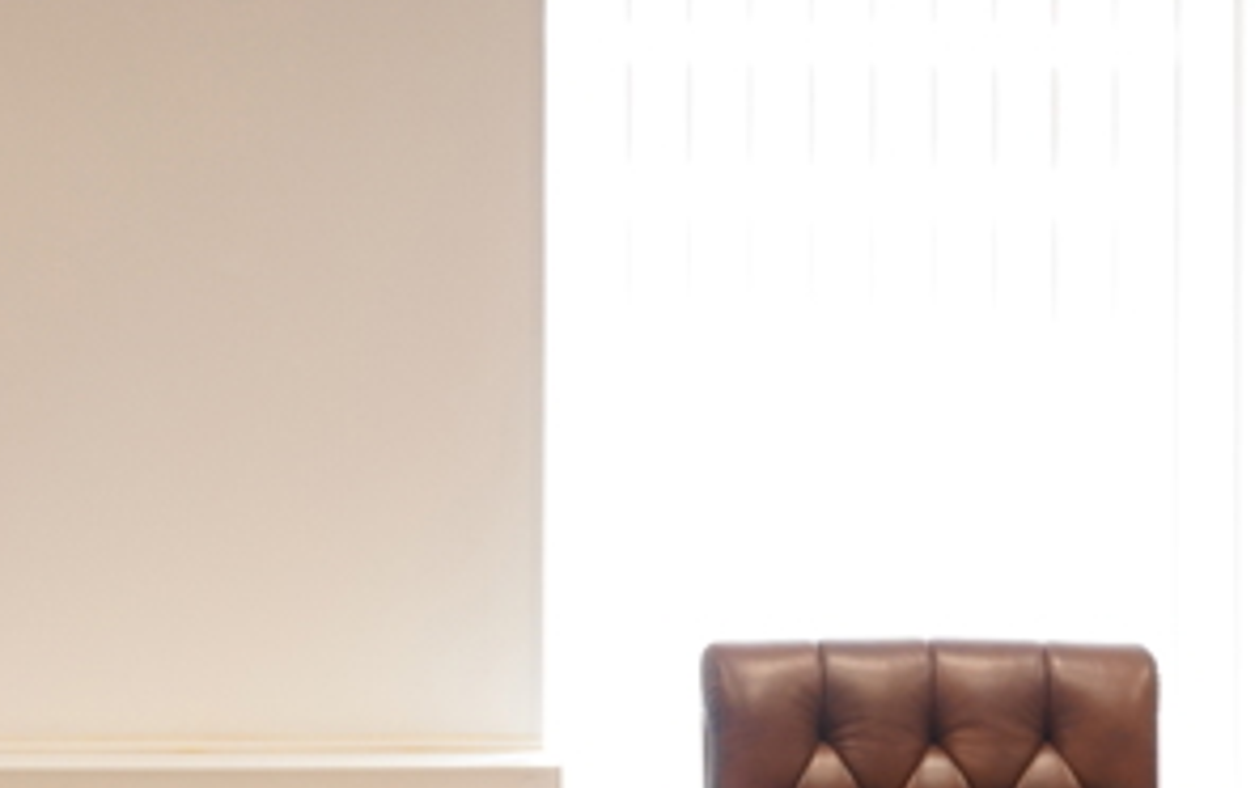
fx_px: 3982
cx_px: 356
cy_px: 589
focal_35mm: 116
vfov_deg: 11.3
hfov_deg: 17.9
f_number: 4.5
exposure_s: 1/160
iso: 1250
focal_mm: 30
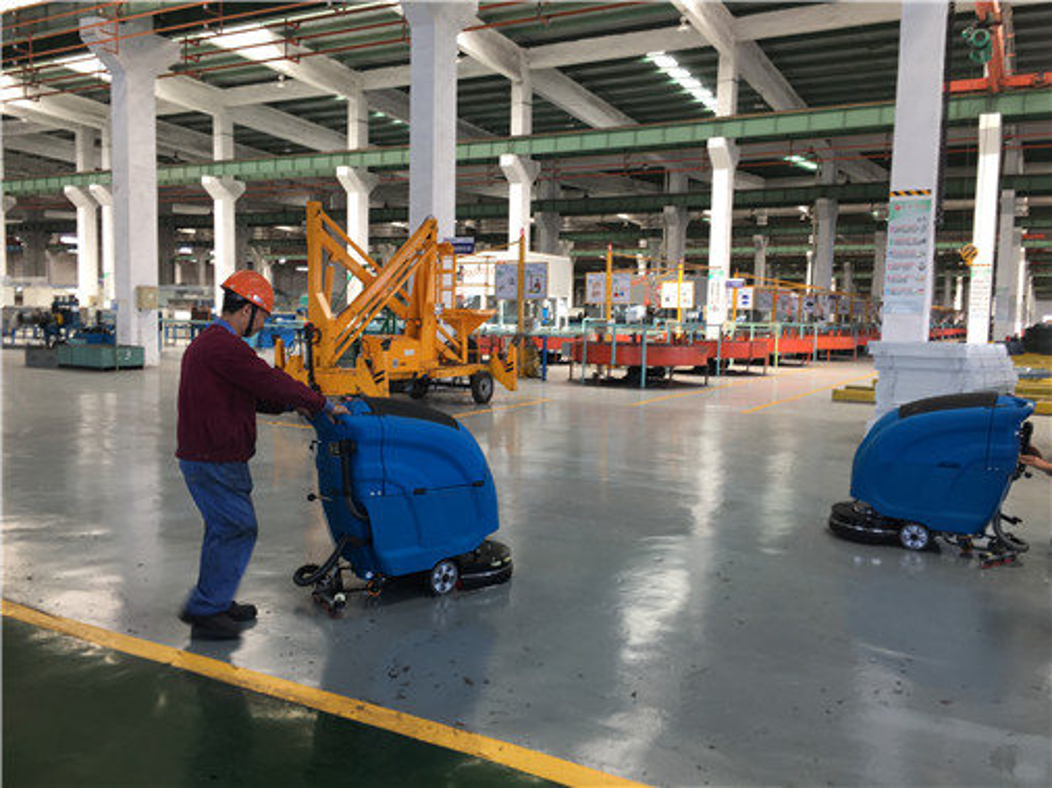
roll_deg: -0.3
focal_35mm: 29
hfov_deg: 61.7
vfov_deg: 48.2
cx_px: 526
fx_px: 881
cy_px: 394
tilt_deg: -6.2
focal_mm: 4.15
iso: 25
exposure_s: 1/50
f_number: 2.2
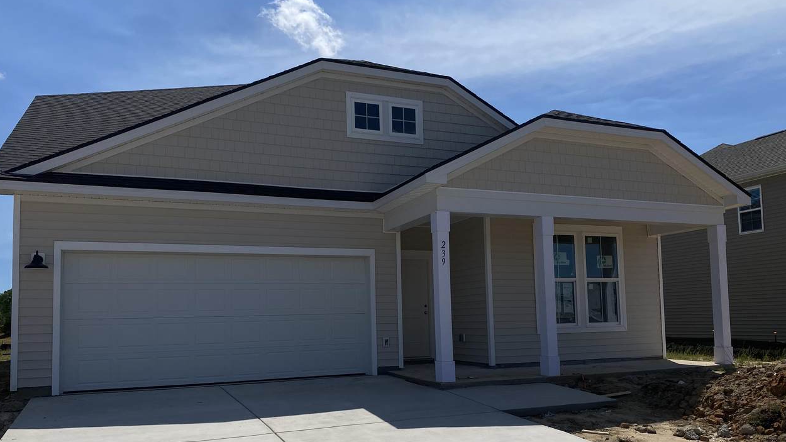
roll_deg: +0.8
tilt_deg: +4.9
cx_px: 385
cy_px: 284
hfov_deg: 66.1
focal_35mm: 29
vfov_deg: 39.8
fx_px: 604
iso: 40
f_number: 1.8
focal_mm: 4.25
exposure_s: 1/11494
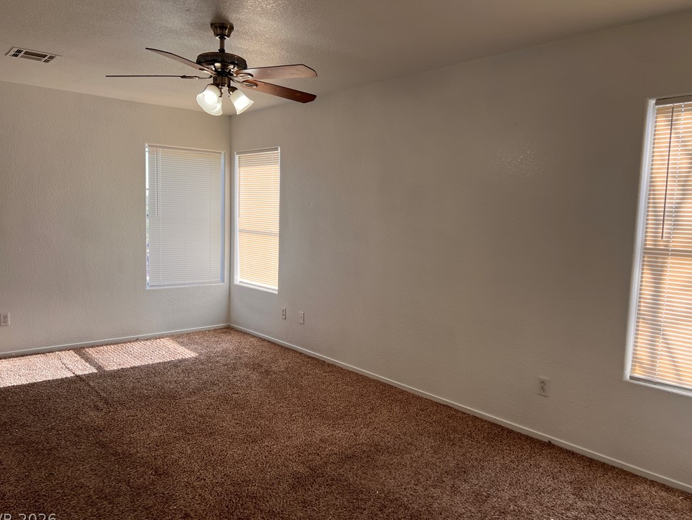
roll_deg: -1.9
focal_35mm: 27
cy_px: 261
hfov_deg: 65.3
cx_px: 340
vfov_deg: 51.4
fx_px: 540
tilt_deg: -5.5
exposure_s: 1/346
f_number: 1.5
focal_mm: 5.7
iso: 50
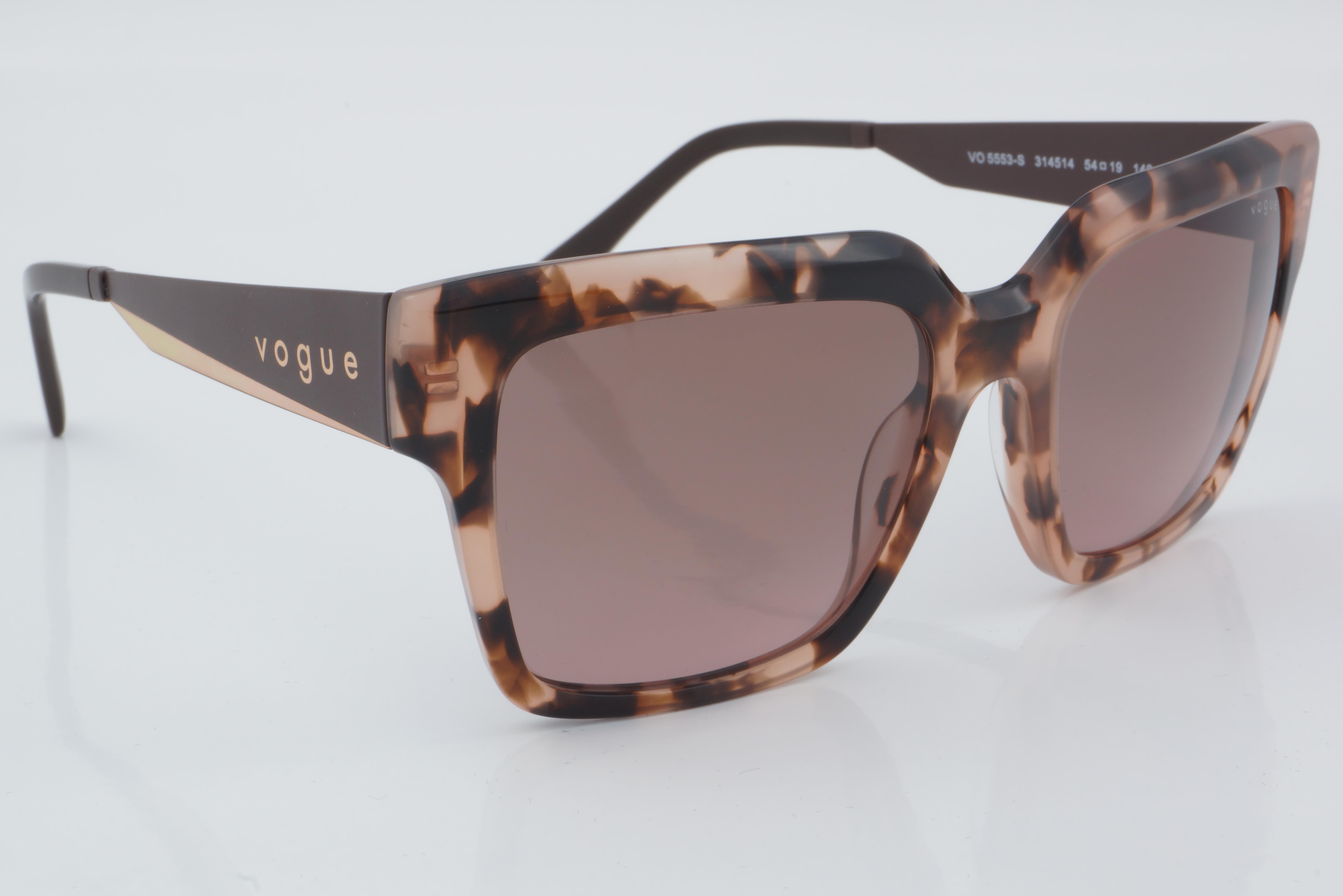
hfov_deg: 24.6
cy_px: 448
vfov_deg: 16.6
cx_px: 672
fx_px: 3077
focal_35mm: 82
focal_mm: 55
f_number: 32
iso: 100
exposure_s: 1/4
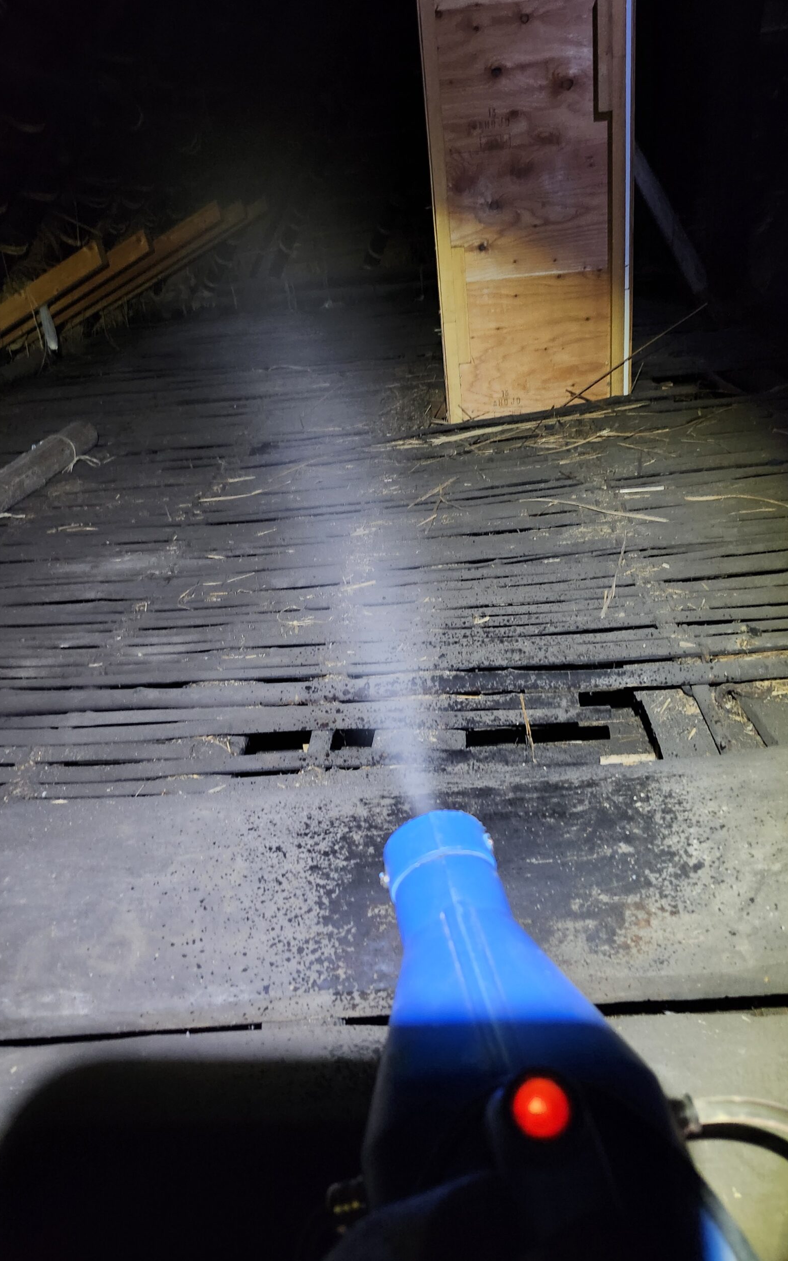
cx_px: 431
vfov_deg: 72.5
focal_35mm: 25
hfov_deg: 49.2
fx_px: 859
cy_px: 619
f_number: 1.8
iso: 800
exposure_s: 1/25
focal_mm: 5.54
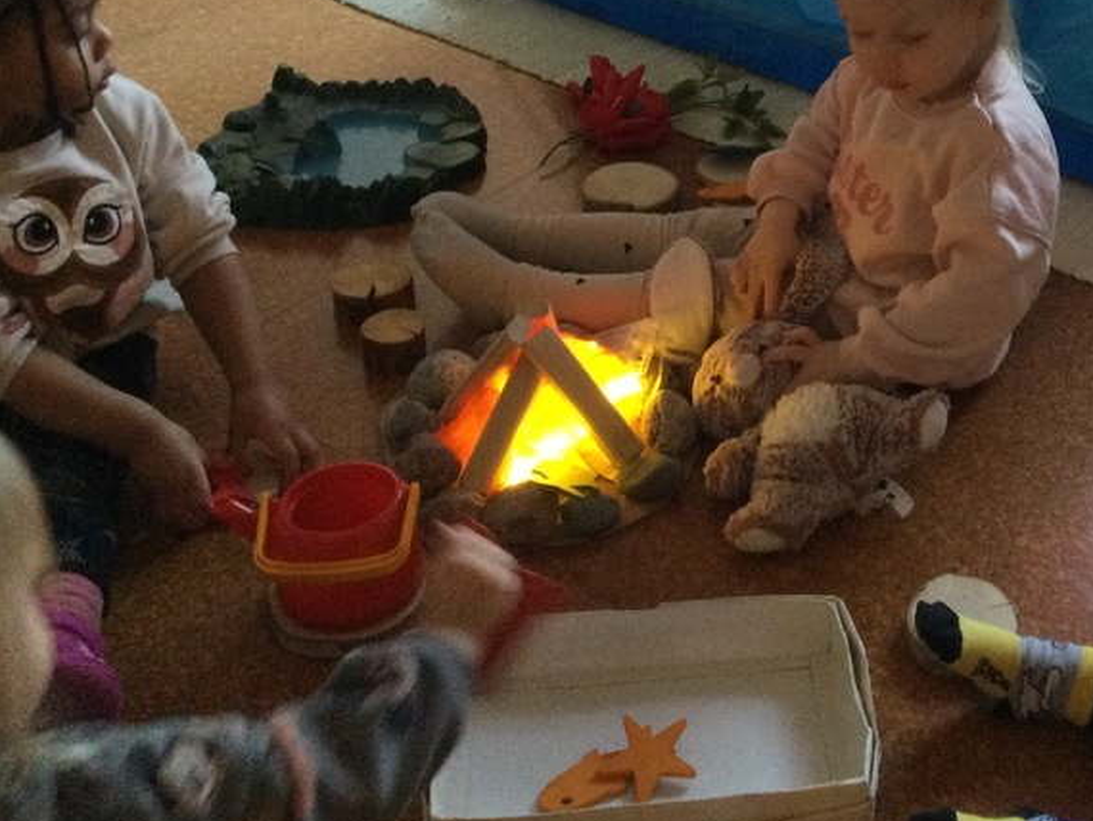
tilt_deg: -26.5
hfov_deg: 32.4
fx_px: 1832
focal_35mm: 58
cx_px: 866
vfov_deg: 24.4
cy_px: 65
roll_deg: -4.2
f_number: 2.4
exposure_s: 1/20
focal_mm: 3.3
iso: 200
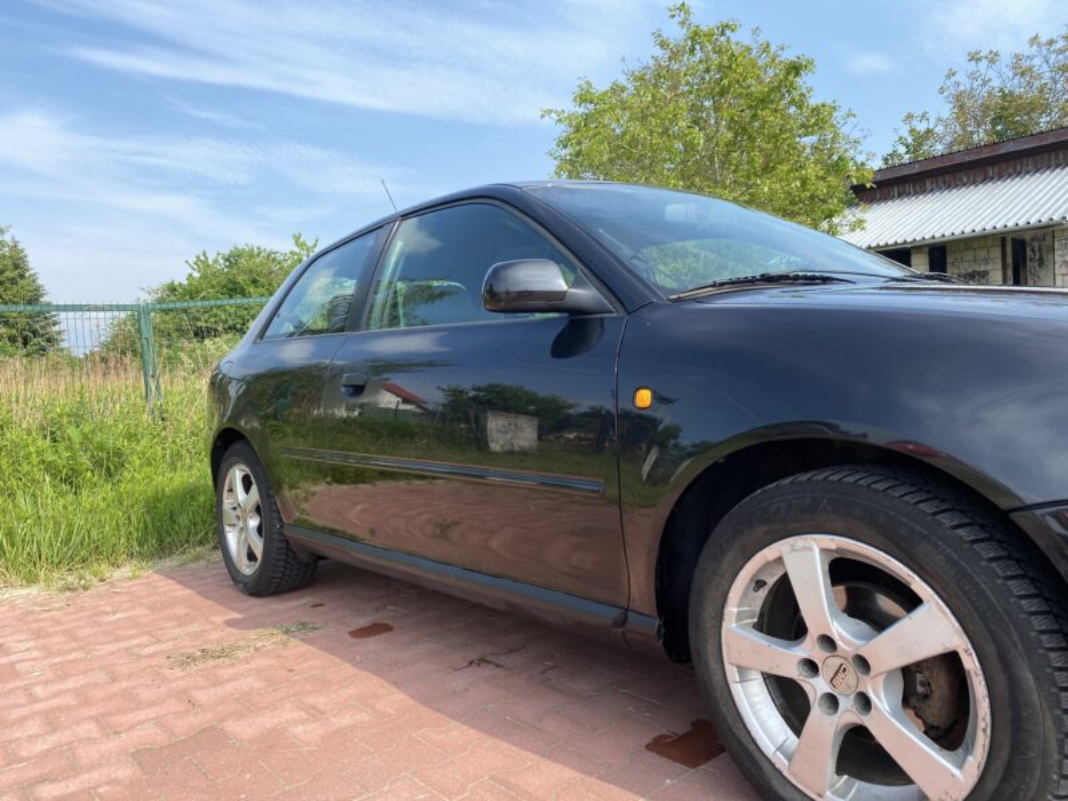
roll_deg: +2.5
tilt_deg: -3.1
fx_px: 802
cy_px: 400
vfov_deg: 53.1
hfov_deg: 67.3
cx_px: 534
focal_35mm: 26
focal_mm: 4.25
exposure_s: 1/1484
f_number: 1.8
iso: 32
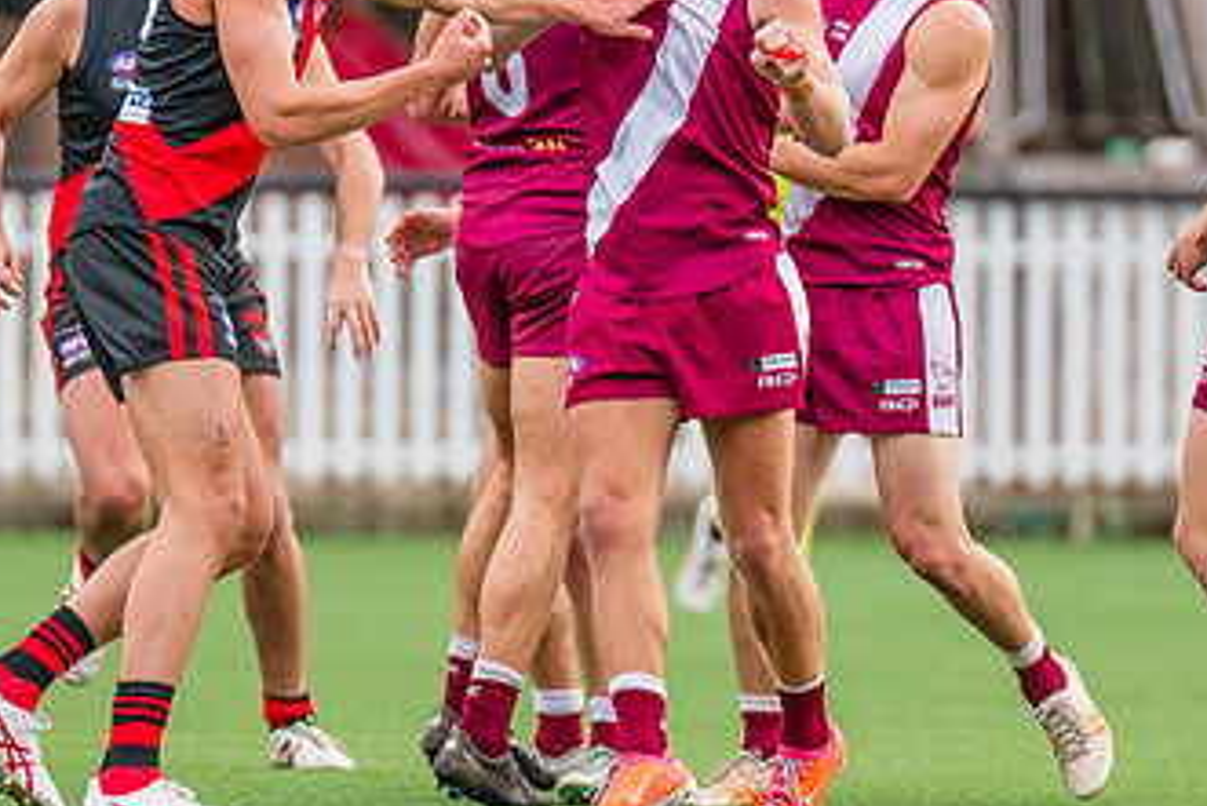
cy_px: 151
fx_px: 34245
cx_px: 574
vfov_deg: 1.3
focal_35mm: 1021
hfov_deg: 2.0
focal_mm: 420
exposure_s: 1/1250
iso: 800
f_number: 5
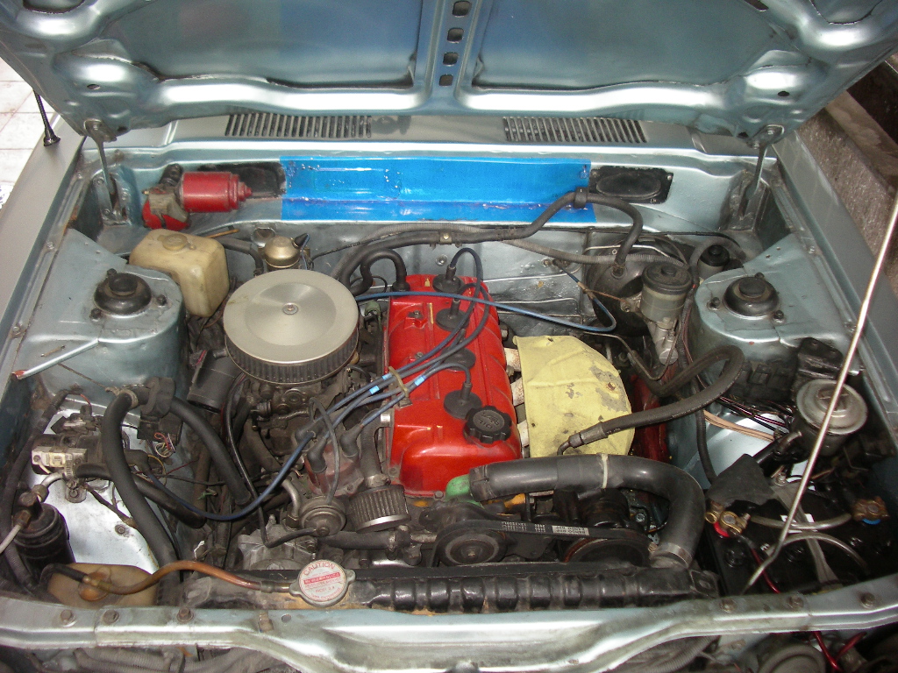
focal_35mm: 35
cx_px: 449
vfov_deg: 40.7
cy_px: 336
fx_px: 908
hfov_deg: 52.6
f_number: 2.6
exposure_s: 1/40
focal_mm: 5.8
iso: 160
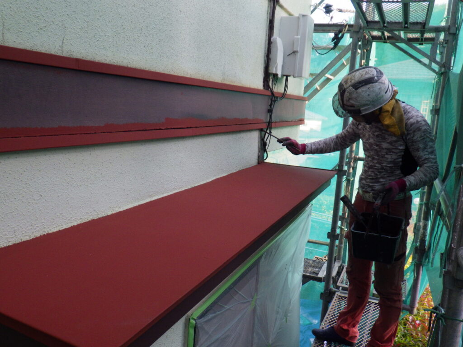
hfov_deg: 54.0
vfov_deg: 41.8
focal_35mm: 34
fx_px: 455
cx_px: 232
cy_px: 174
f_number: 3.8
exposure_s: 1/125
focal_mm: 6.1
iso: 250
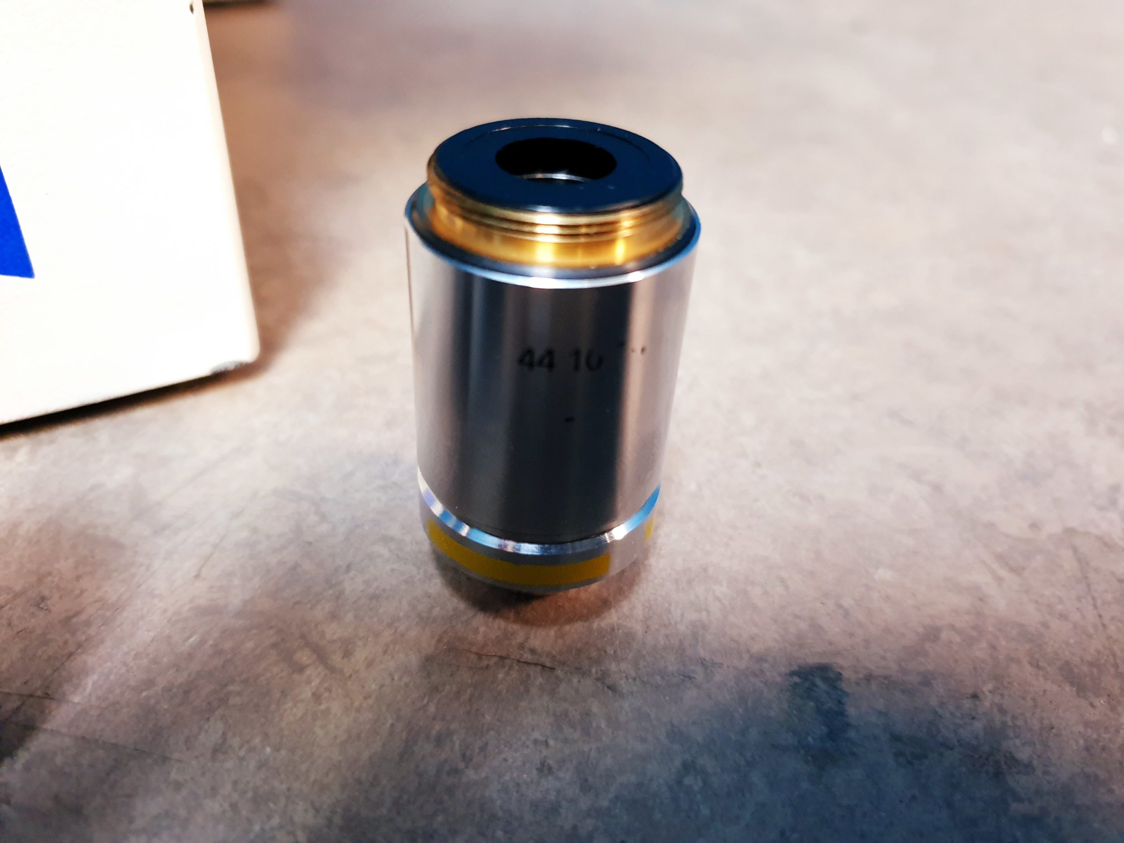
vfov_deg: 53.1
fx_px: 844
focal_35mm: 26
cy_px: 422
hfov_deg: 67.3
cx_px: 562
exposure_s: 1/50
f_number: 1.5
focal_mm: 4.3
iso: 400
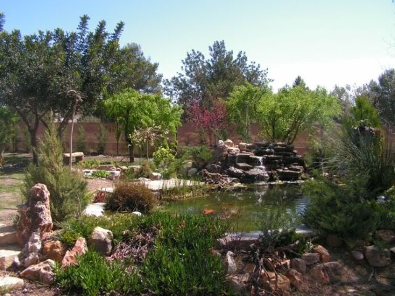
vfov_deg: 39.7
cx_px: 198
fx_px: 411
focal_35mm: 36
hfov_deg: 51.4
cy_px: 148
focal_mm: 6
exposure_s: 1/500
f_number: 3.2
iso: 64
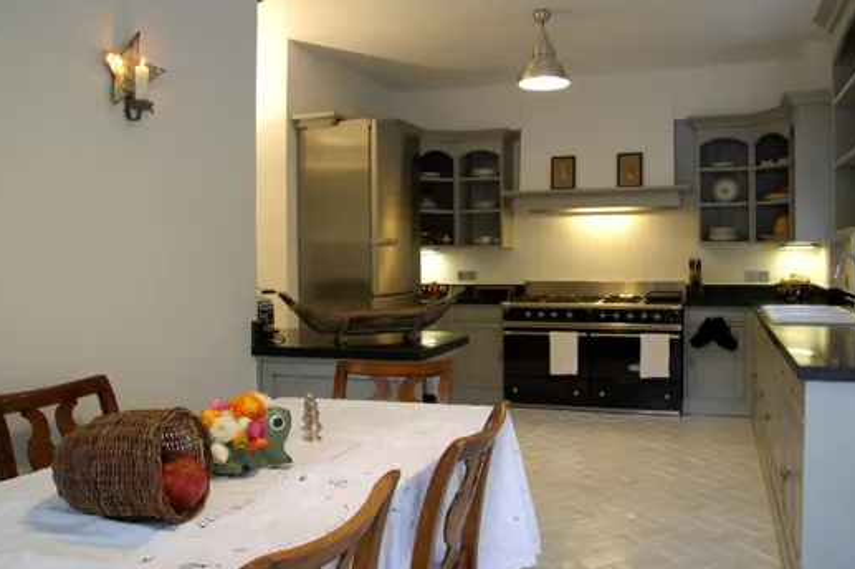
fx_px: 702
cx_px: 486
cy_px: 264
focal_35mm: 30
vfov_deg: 44.1
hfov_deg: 62.4
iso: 100
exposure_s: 1/1.6
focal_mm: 17
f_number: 8
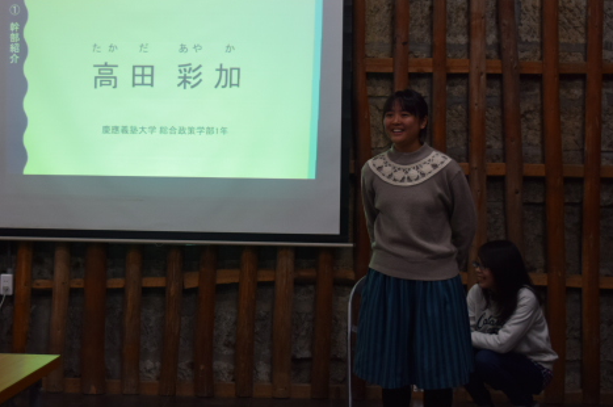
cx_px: 252
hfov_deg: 31.5
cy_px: 189
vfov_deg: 21.3
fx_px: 1083
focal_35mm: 64
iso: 560
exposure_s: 1/60
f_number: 4.2
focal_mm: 31
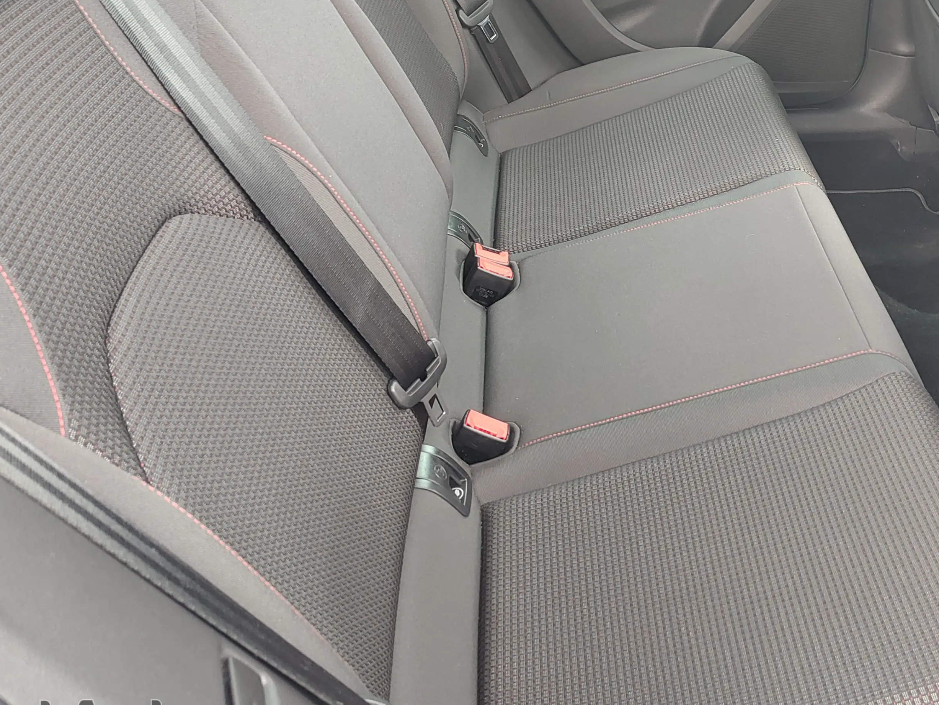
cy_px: 218
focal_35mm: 36
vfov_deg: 39.1
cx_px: 616
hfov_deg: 50.5
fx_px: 977
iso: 263
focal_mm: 5.56
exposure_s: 1/50
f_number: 1.8
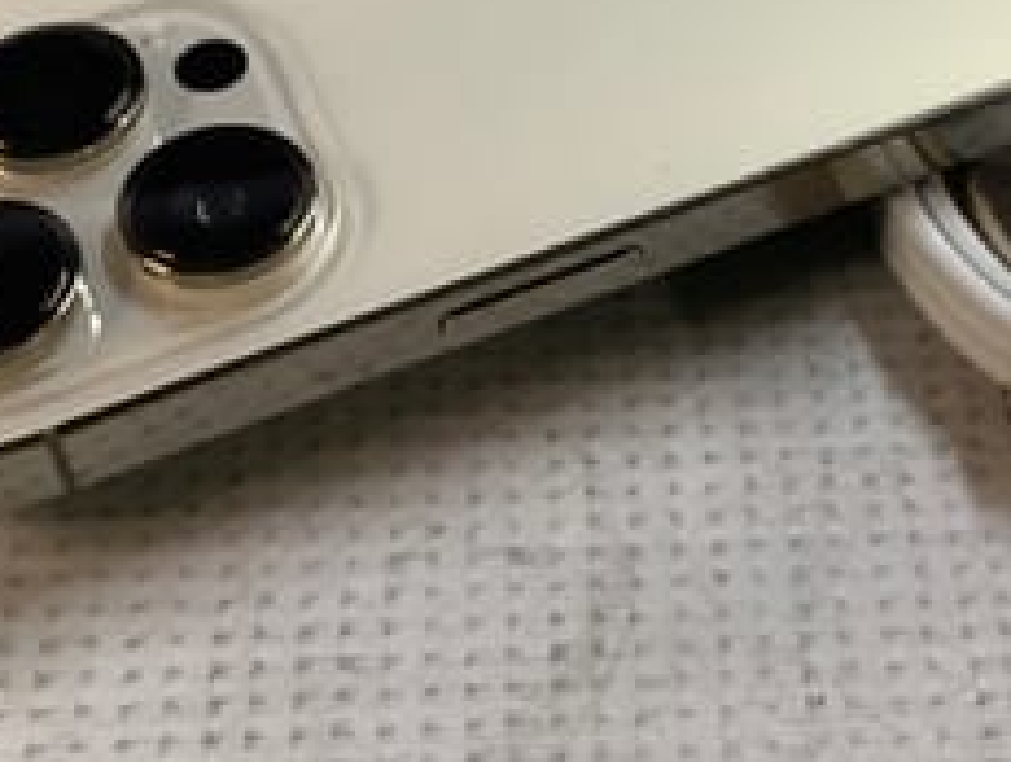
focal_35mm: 67
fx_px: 1960
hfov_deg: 28.8
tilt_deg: -52.3
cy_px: 90
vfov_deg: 21.5
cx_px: 643
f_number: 2.4
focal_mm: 3.3
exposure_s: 1/50
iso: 160
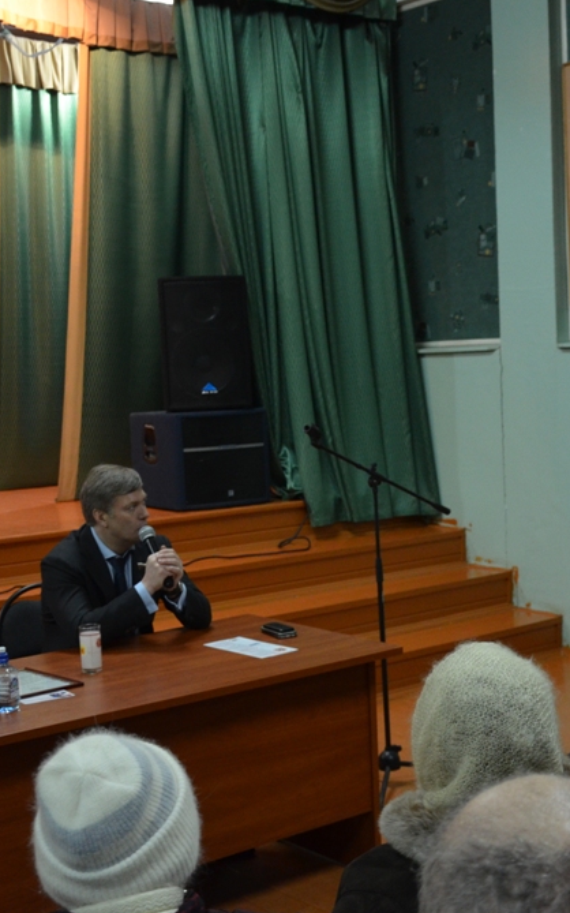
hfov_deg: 23.1
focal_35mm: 56
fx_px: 1392
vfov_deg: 36.3
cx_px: 346
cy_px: 460
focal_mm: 24
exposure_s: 1/30
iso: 1250
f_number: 3.8
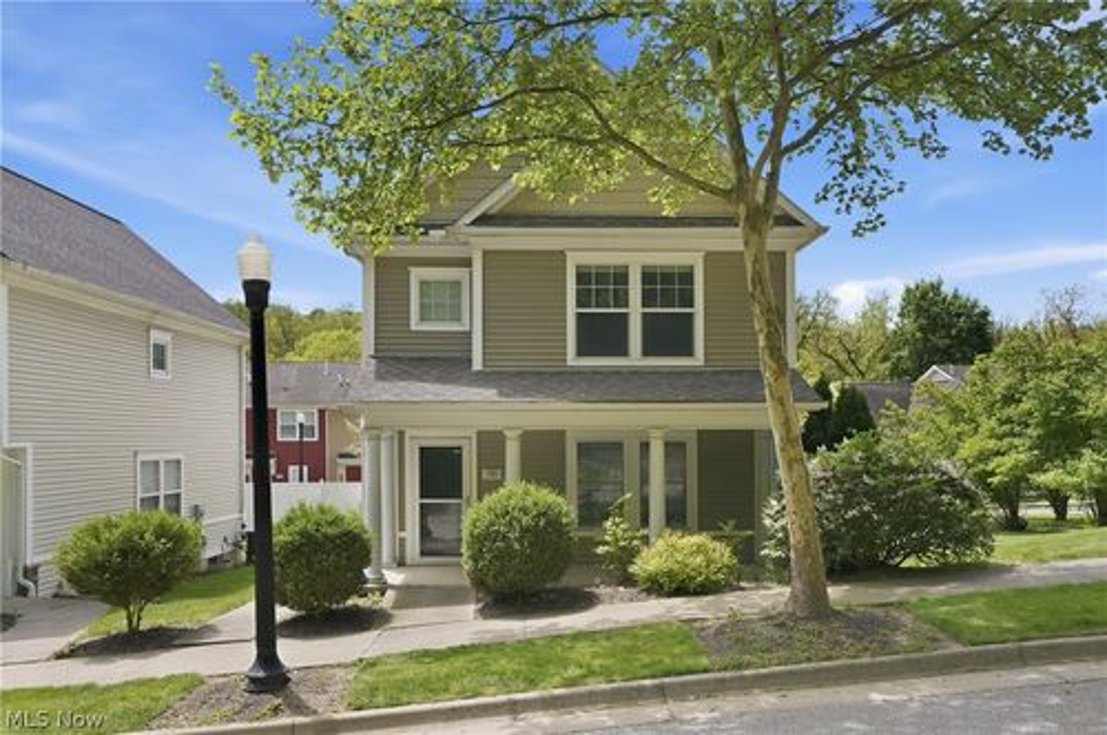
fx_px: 891
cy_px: 368
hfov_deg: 63.7
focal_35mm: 29
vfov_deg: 44.8
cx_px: 554
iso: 250
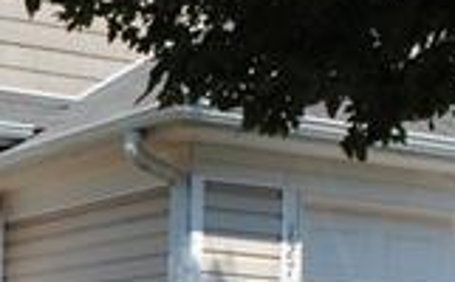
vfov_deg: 10.6
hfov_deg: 16.3
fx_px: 1510
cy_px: 248
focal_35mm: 122
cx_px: -116
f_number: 9
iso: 100
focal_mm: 20
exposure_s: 1/320
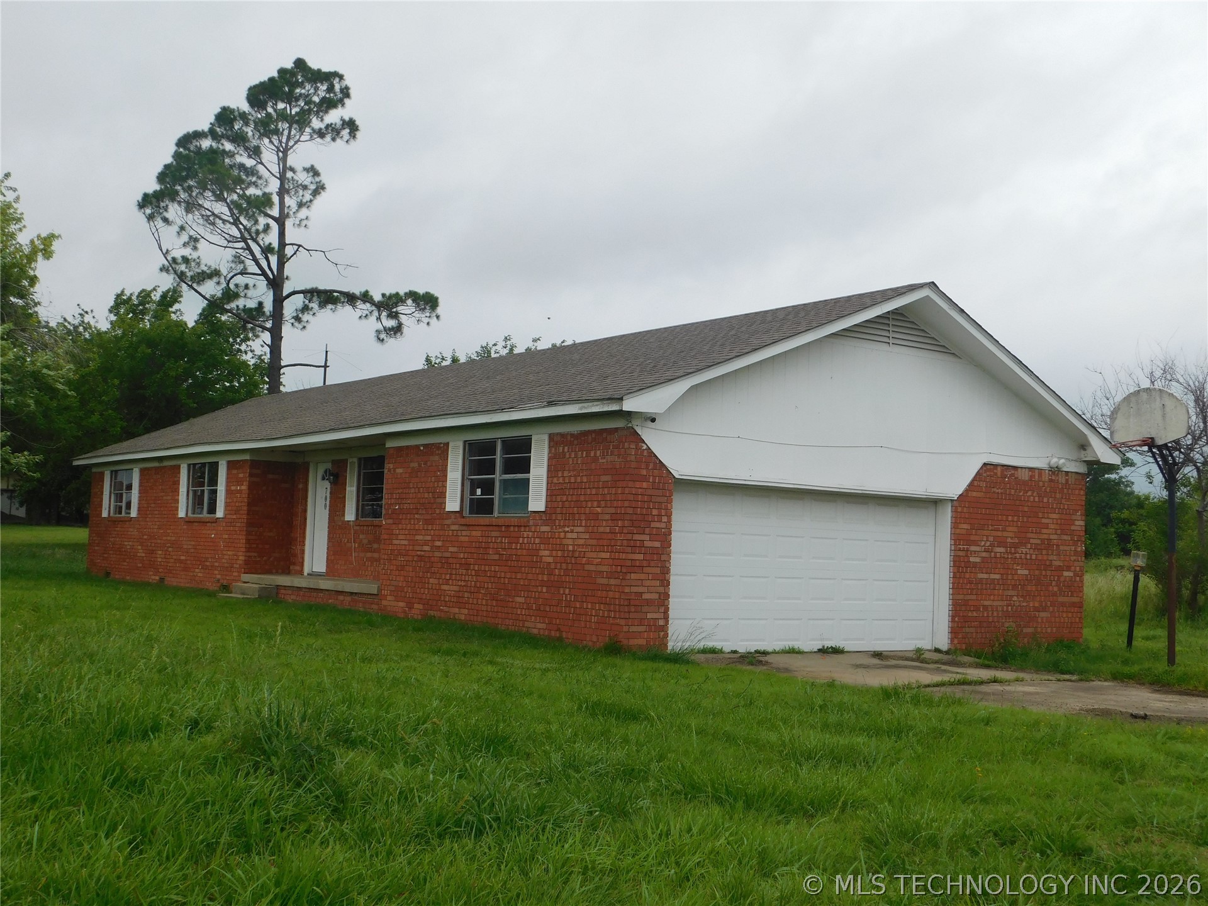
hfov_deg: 46.8
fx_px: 1396
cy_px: 453
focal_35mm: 40
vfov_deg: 36.0
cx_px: 604
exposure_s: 1/640
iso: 125
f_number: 3.6
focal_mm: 7.1
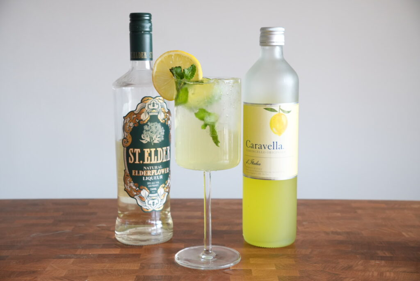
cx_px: 210
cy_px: 140
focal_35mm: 54
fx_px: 627
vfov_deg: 25.2
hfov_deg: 37.0
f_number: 5.6
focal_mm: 35.8
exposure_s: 1/60
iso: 1000
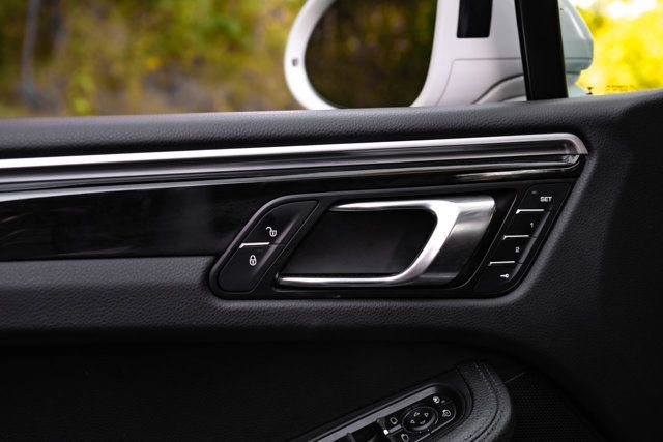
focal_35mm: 50
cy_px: 221
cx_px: 332
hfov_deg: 39.6
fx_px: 921
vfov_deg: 27.0
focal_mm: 50
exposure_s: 1/160
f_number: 5.6
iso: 800
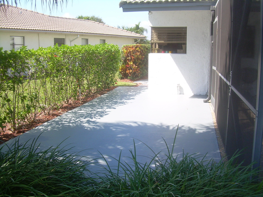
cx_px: 132
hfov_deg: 49.0
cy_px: 98
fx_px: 289
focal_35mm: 38
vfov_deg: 37.7
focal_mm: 6.3
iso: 50
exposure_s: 1/193
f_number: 4.6
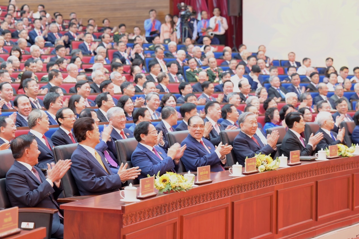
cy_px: 103
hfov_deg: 20.4
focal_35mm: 100
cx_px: 134
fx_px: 997
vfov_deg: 13.7
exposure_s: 1/20
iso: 800
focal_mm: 78
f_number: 3.5
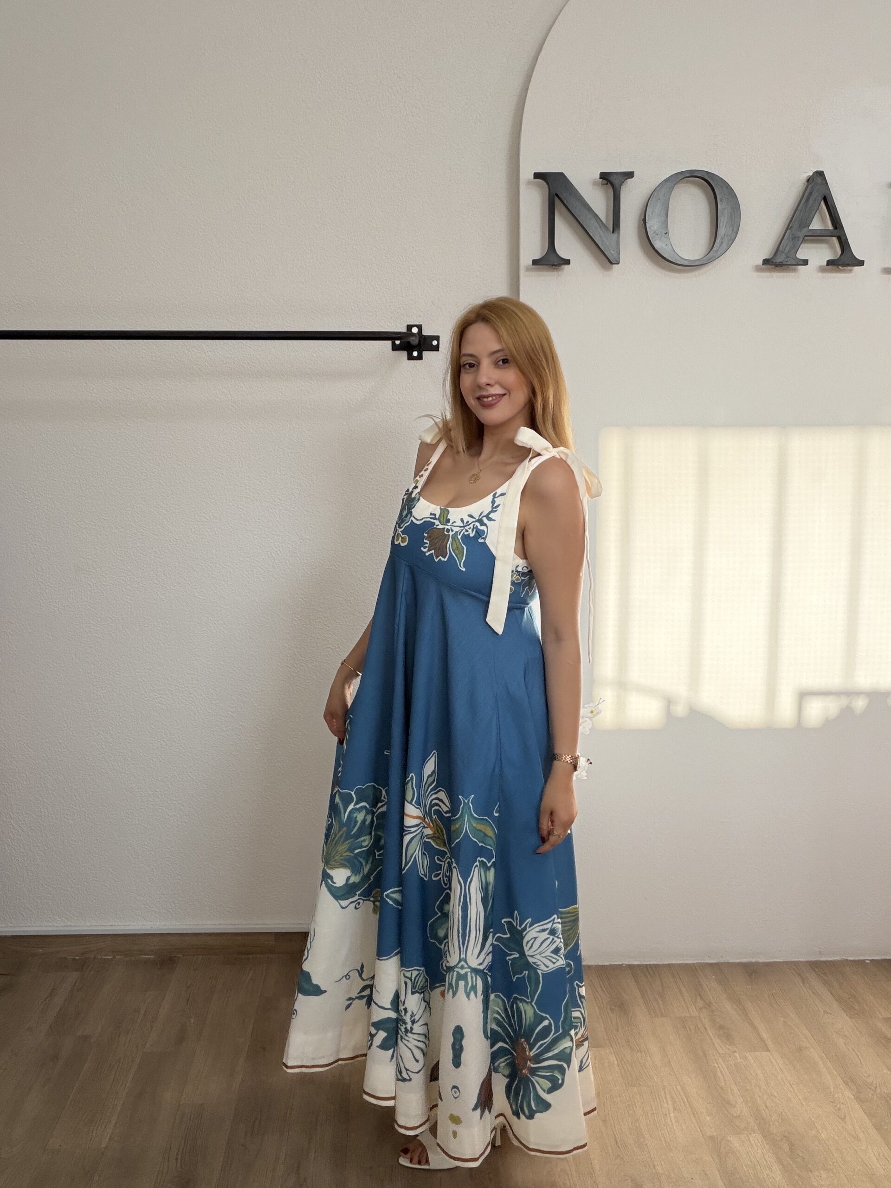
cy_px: 594
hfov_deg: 46.8
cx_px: 446
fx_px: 1030
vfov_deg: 60.0
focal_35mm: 30
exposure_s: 1/233
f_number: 1.9
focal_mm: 2.71
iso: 64
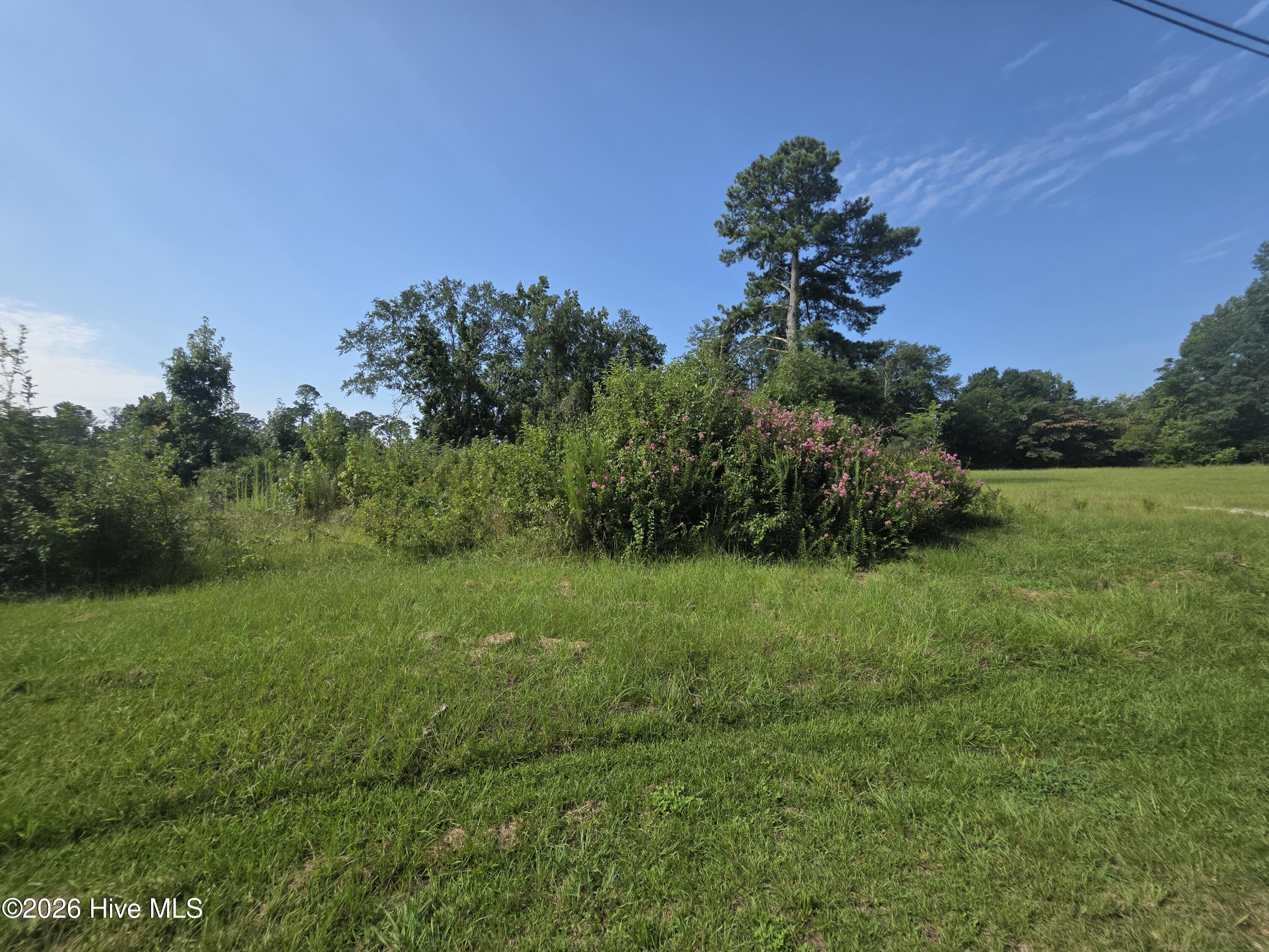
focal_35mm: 13
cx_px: 634
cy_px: 476
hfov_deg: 106.2
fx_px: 477
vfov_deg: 89.9
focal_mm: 2.2
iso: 40
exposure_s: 1/1742
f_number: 1.9
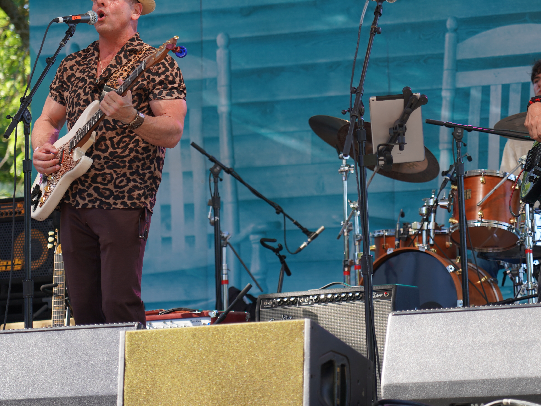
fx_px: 2438
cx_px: 255
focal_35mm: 156
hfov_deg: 12.7
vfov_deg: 9.5
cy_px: 130
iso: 160
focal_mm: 105
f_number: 4
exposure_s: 1/160
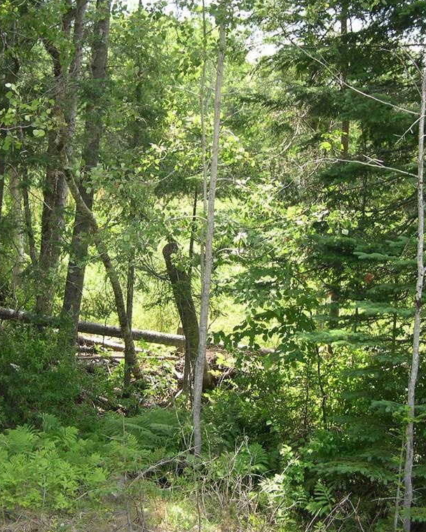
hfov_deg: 30.1
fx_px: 788
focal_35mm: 50
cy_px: 267
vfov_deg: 37.3
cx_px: 161
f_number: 2.8
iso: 100
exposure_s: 1/207
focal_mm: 8
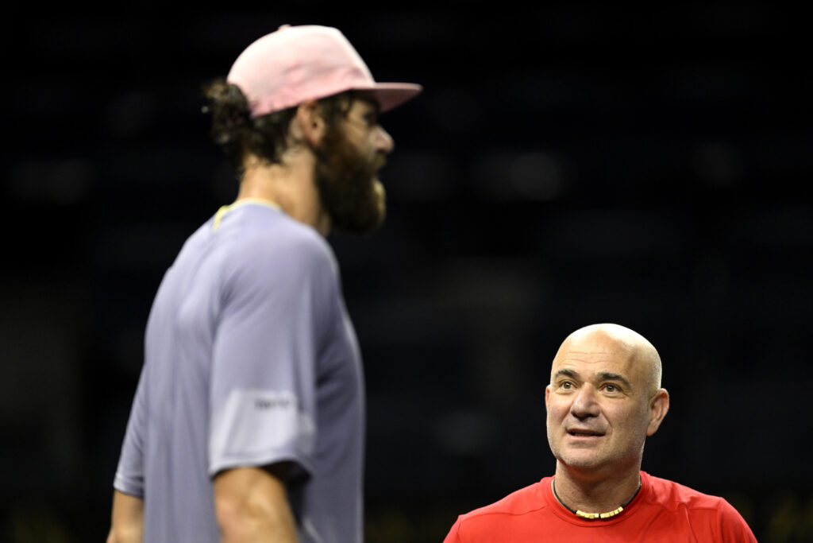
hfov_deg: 5.2
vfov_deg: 3.4
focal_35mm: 400
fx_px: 9034
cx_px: 406
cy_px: 272
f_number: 2.8
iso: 4000
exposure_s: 1/1000
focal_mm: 400
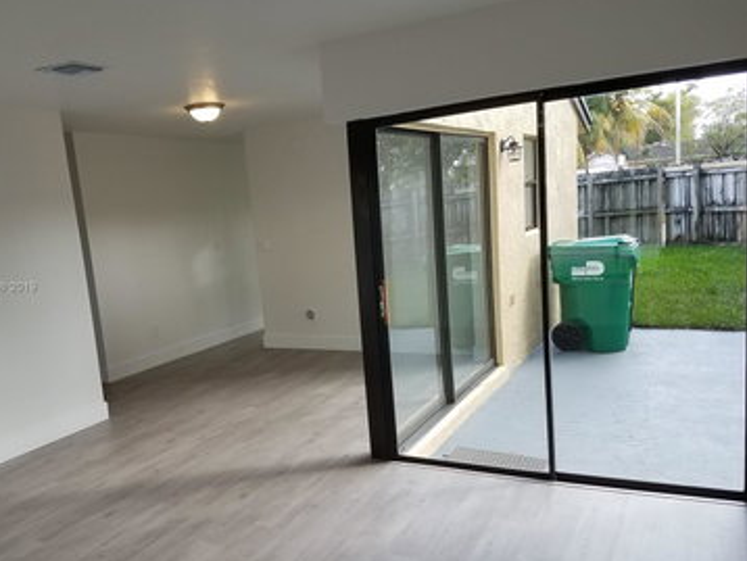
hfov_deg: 57.9
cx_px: 304
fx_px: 669
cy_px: 288
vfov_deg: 45.5
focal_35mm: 31
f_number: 1.7
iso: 40
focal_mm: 4.2
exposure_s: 1/180
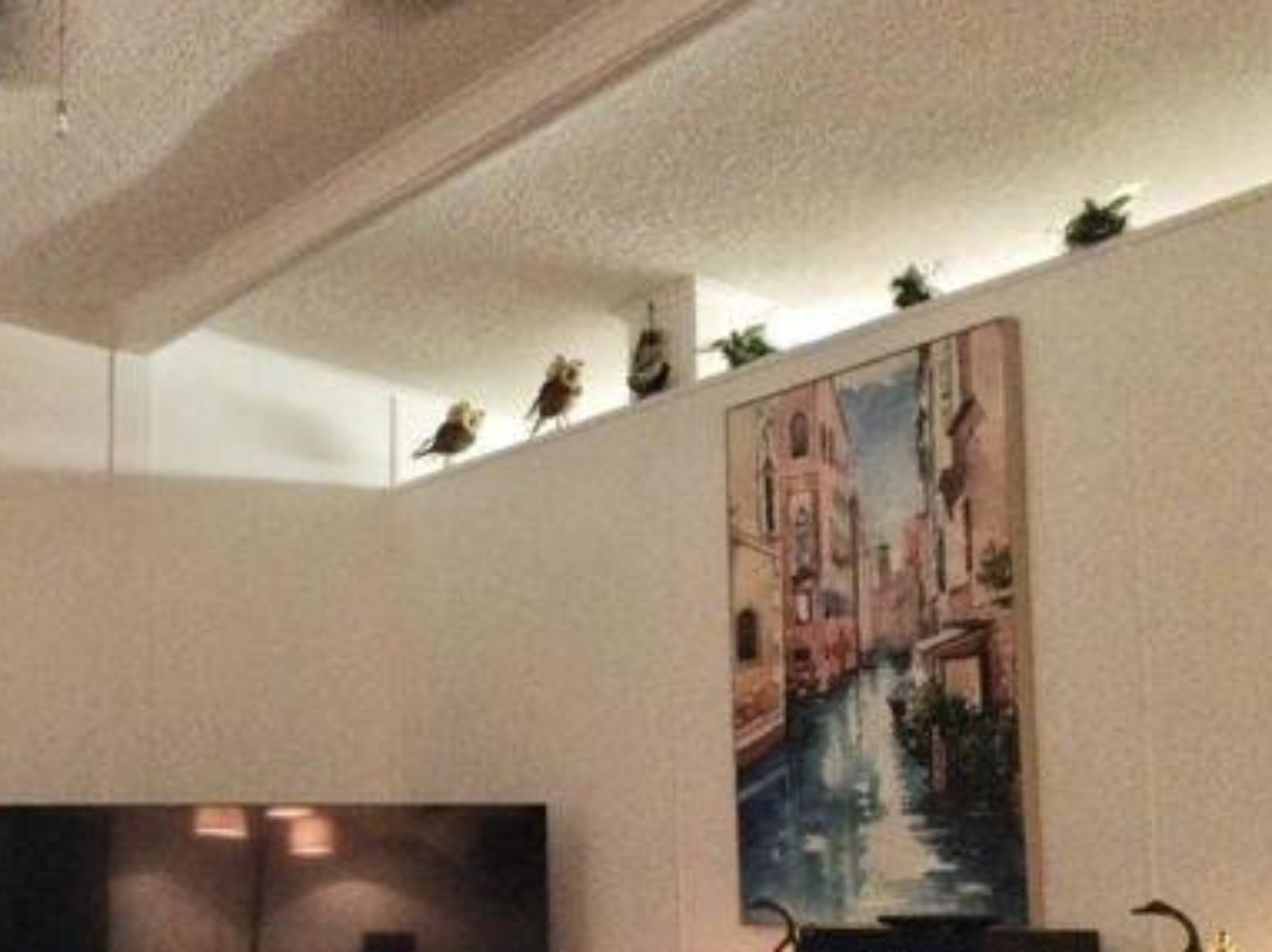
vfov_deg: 27.8
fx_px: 1910
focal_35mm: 52
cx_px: 326
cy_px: 656
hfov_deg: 36.0
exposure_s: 1/15
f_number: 2.4
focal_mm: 3.3
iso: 320
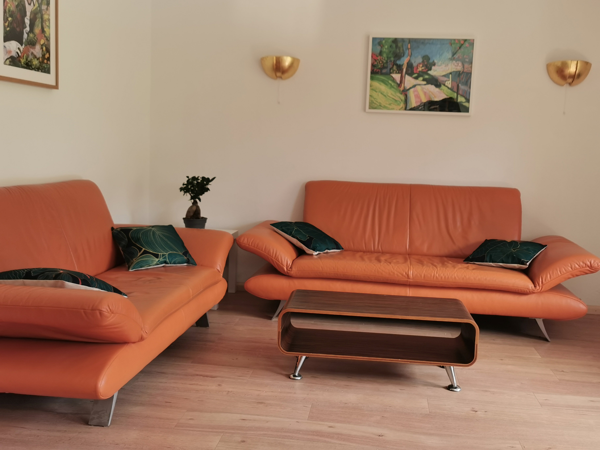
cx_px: 300
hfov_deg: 51.4
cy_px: 225
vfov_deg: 39.7
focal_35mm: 36
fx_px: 624
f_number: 1.6
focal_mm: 5.56
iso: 50
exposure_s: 1/151
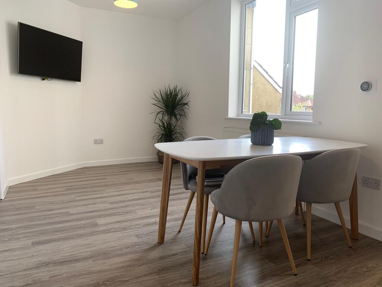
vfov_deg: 53.1
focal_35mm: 26
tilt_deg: -5.5
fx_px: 287
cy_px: 144
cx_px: 191
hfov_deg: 67.3
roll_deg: -2.1
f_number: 1.8
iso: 32
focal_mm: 4.25
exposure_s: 1/100
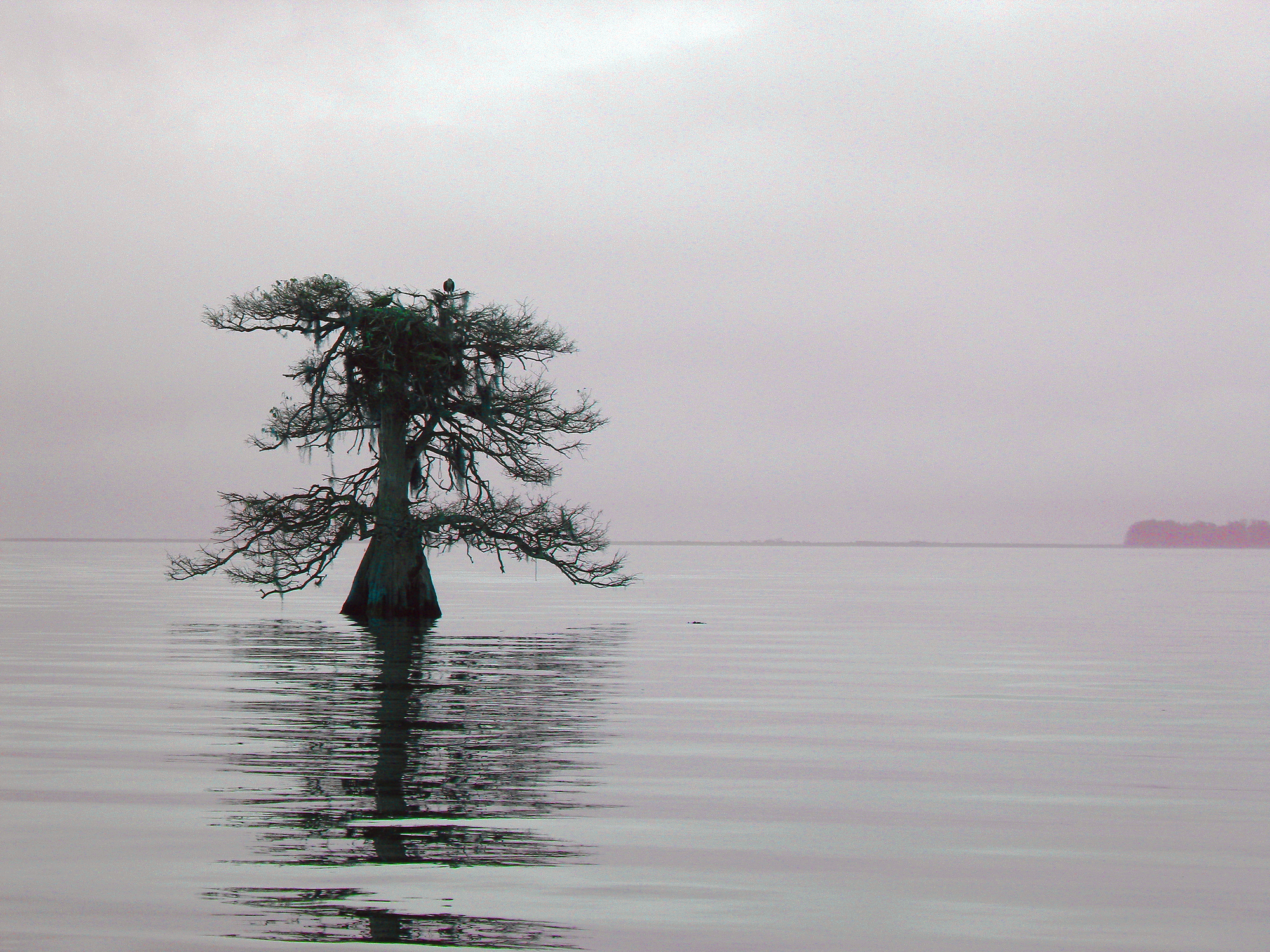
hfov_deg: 13.3
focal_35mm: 148
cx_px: 635
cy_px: 476
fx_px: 5430
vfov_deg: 10.0
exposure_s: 1/135
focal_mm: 26.8
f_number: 5
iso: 80
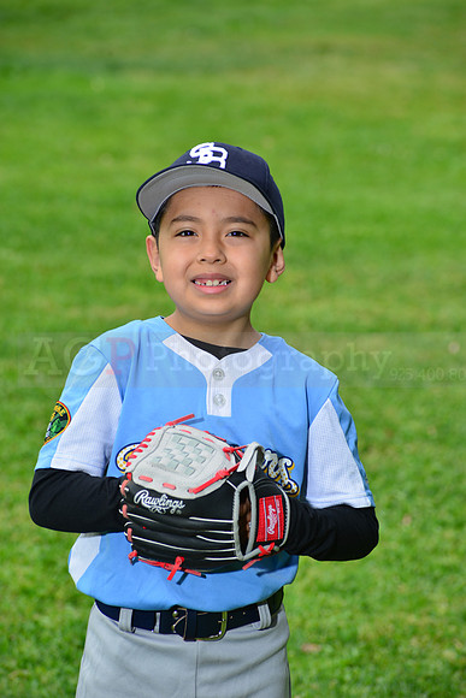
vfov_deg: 10.3
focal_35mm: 200
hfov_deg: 6.9
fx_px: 3881
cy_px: 349
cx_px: 233
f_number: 10
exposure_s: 1/200
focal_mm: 200
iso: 160
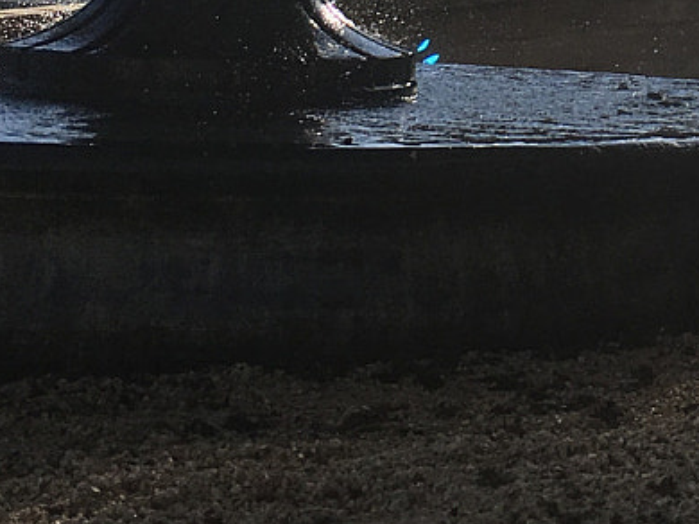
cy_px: -388
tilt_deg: +7.4
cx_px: 767
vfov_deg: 11.6
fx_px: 2401
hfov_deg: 16.1
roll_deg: -0.1
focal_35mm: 119
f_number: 2.2
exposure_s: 1/2849
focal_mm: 4.15
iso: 25
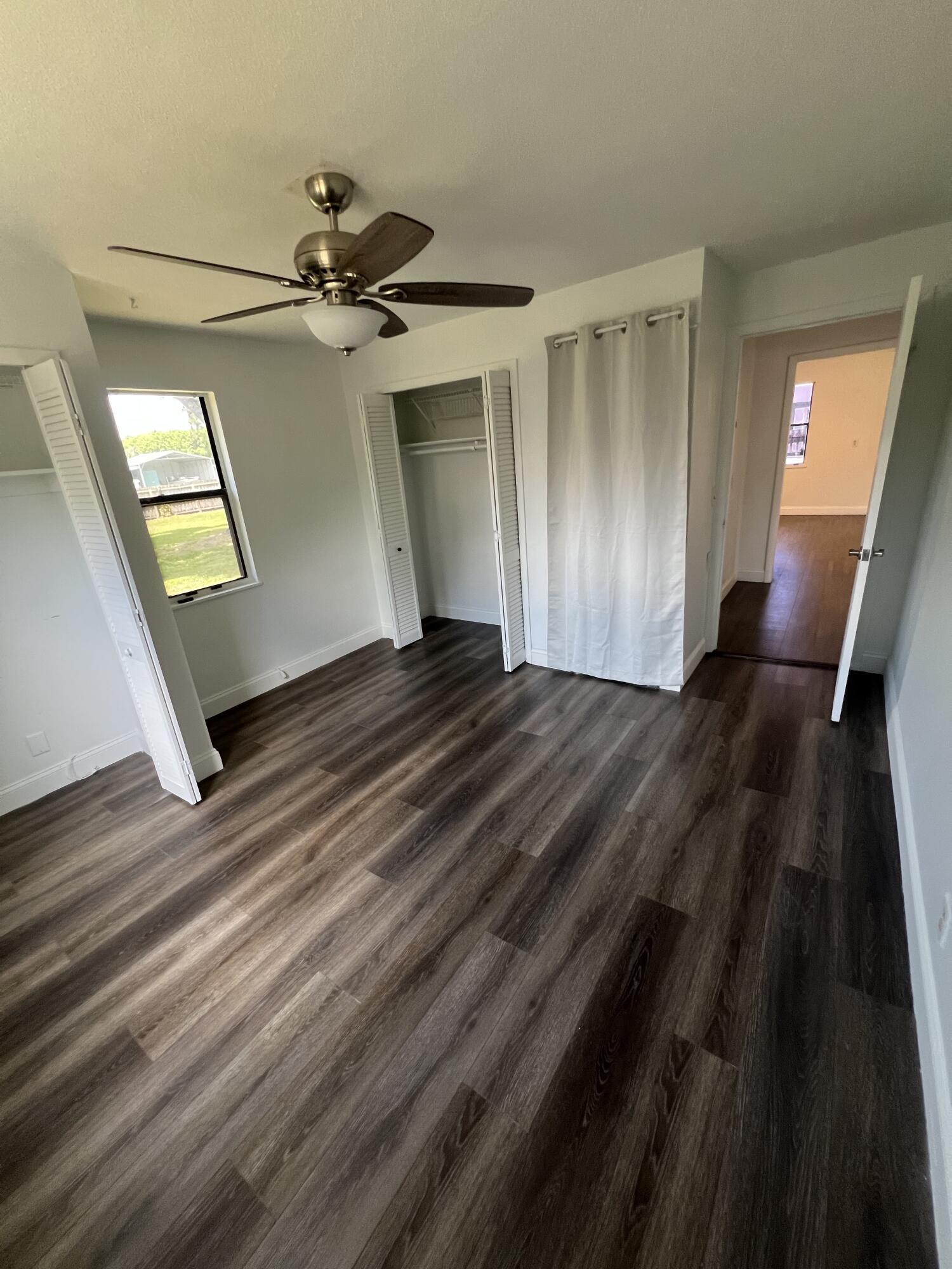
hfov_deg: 89.9
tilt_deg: -18.2
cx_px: 476
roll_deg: +5.4
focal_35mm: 13
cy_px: 634
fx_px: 477
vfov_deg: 106.2
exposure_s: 1/99
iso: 200
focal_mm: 1.57
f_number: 1.8
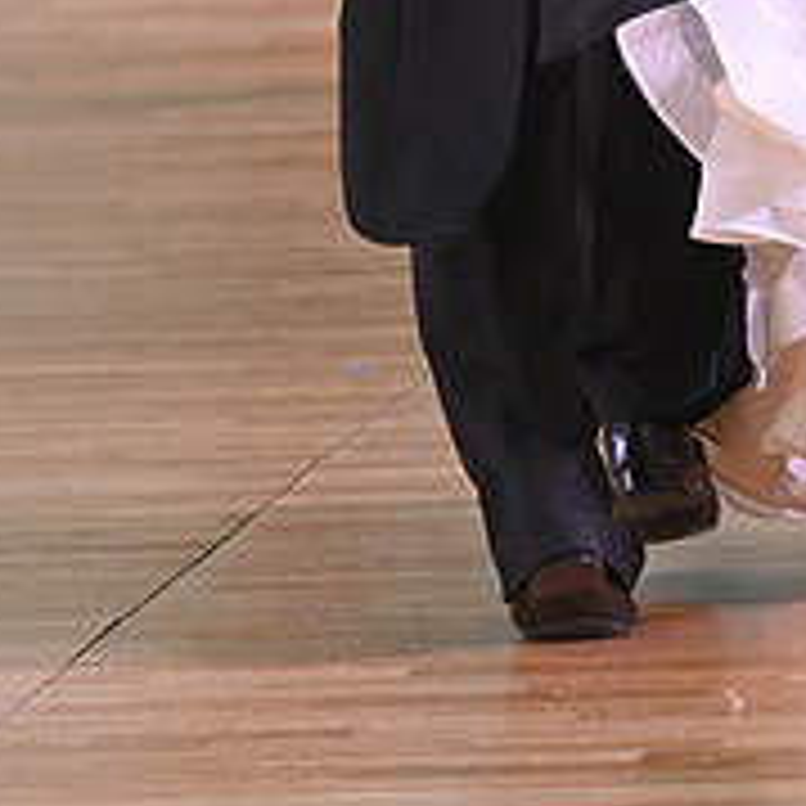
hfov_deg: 3.2
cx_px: 763
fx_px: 14515
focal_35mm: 551
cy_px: -468
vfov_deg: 3.2
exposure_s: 1/400
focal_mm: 200
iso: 3200
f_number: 5.6
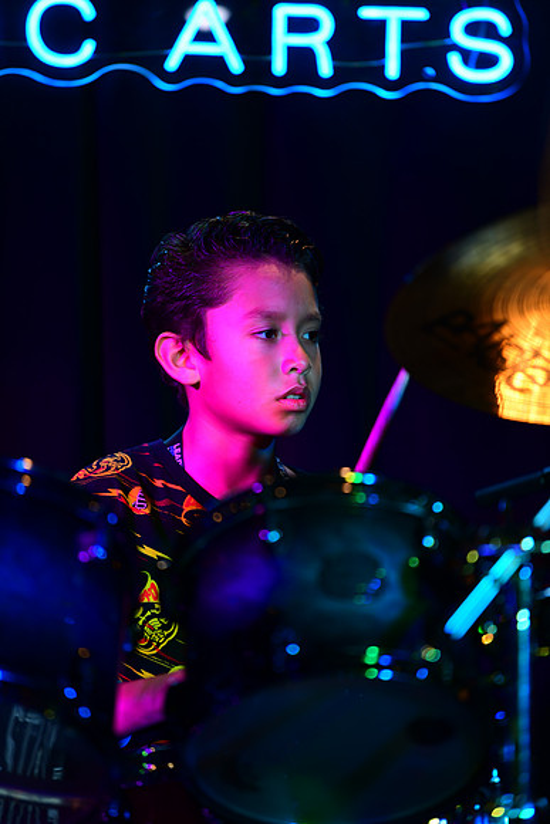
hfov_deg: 6.9
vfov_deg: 10.3
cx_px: 275
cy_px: 412
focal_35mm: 200
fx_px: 4580
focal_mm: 200
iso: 360
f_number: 2.8
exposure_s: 1/100
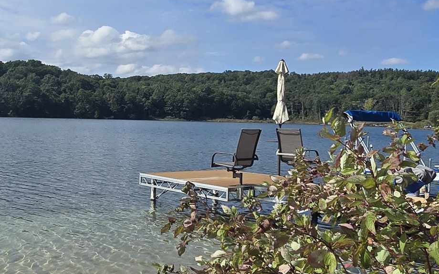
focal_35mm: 46
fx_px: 550
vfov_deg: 28.0
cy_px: 133
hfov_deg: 43.1
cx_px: 160
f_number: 2.2
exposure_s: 1/3977
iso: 50
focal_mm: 2.2
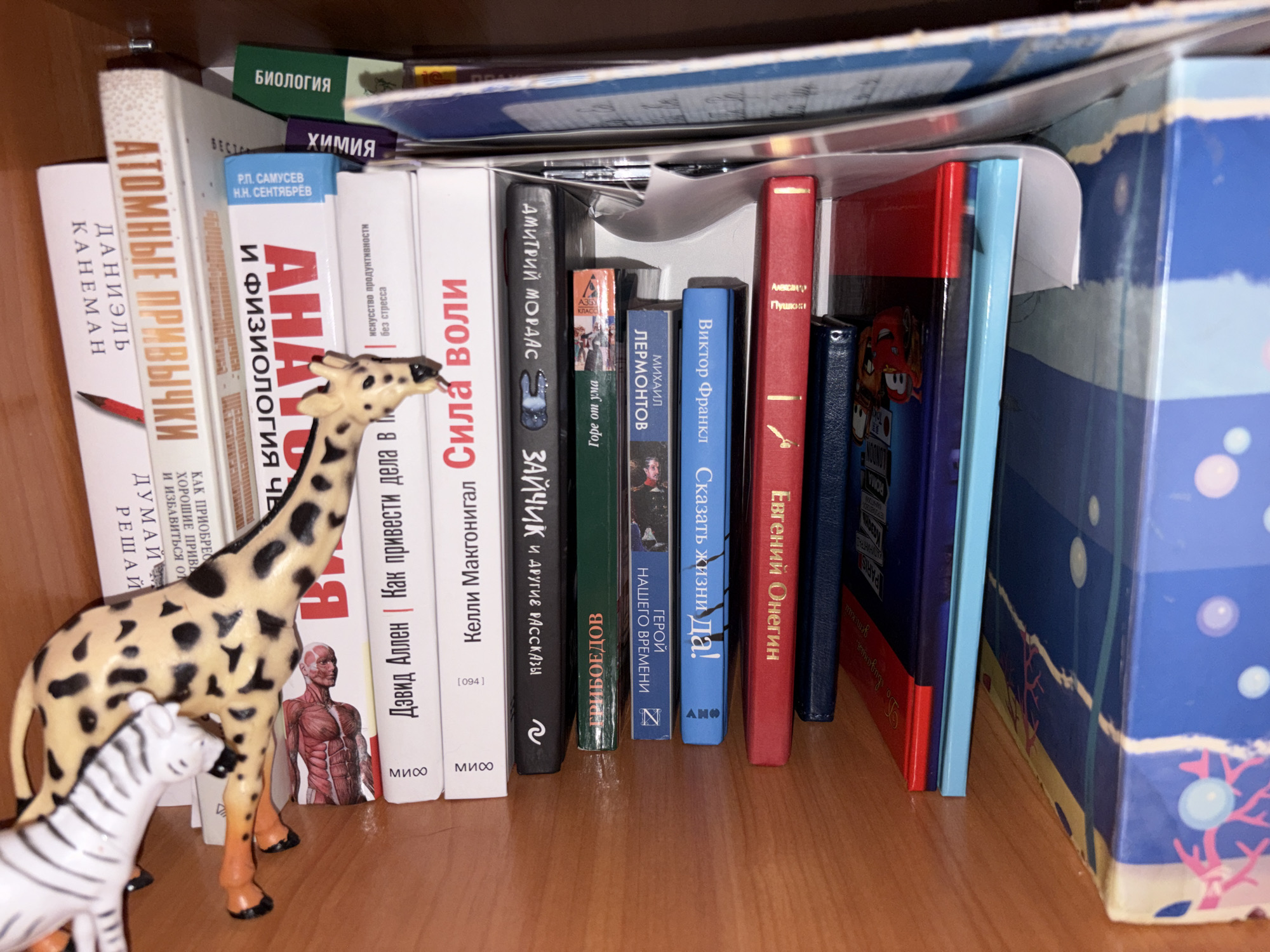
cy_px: 476
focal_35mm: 26
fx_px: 954
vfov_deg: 53.1
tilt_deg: -12.7
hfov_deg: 67.3
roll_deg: +2.2
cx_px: 635
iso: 32
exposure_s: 1/4
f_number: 1.6
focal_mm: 5.96
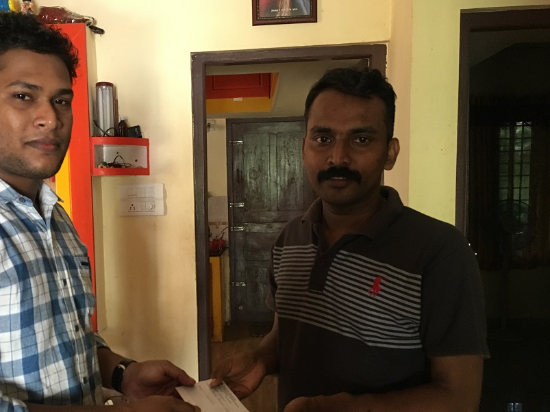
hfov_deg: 49.7
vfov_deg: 38.5
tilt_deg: -6.8
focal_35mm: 37
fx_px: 588
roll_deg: -0.1
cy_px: 244
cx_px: 212
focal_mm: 4.15
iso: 200
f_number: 2.2
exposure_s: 1/20
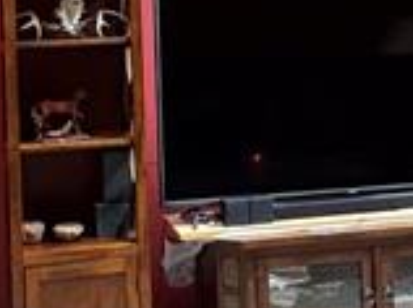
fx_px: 1084
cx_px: 220
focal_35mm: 91
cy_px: -26
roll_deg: +3.0
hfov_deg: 21.6
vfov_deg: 15.8
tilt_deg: +2.2
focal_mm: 2.22
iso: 500
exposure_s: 1/60
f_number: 2.2
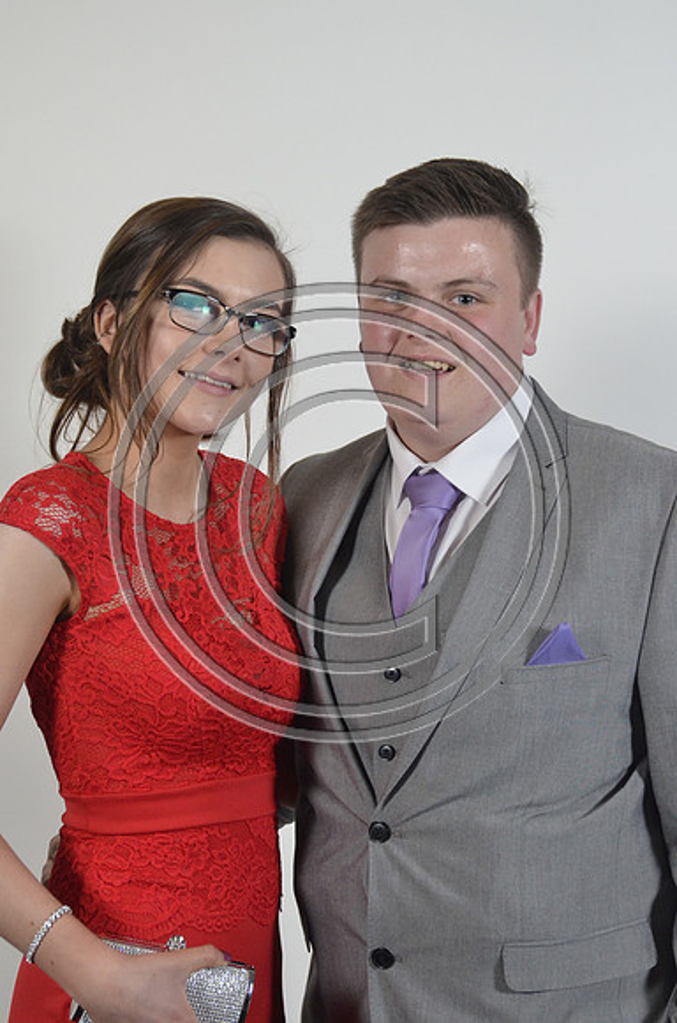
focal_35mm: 82
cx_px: 338
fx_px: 2338
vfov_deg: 24.7
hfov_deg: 16.5
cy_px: 512
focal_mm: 55
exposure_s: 1/100
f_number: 5.6
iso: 1600
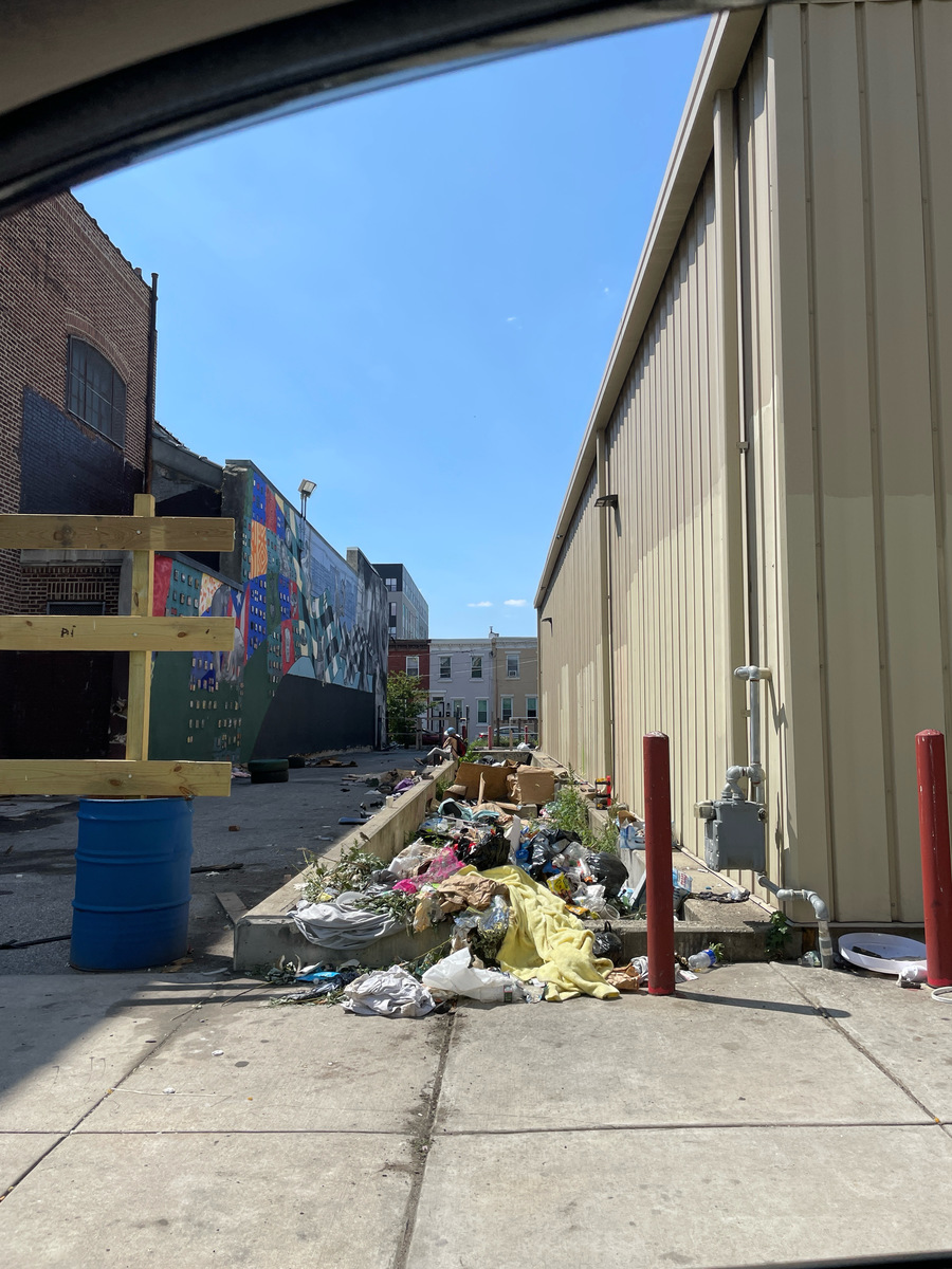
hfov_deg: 53.1
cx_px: 476
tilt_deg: +4.1
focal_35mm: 26
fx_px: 953
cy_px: 634
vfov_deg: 67.3
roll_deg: +0.2
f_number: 1.6
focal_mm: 4.2
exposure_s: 1/4000
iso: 32
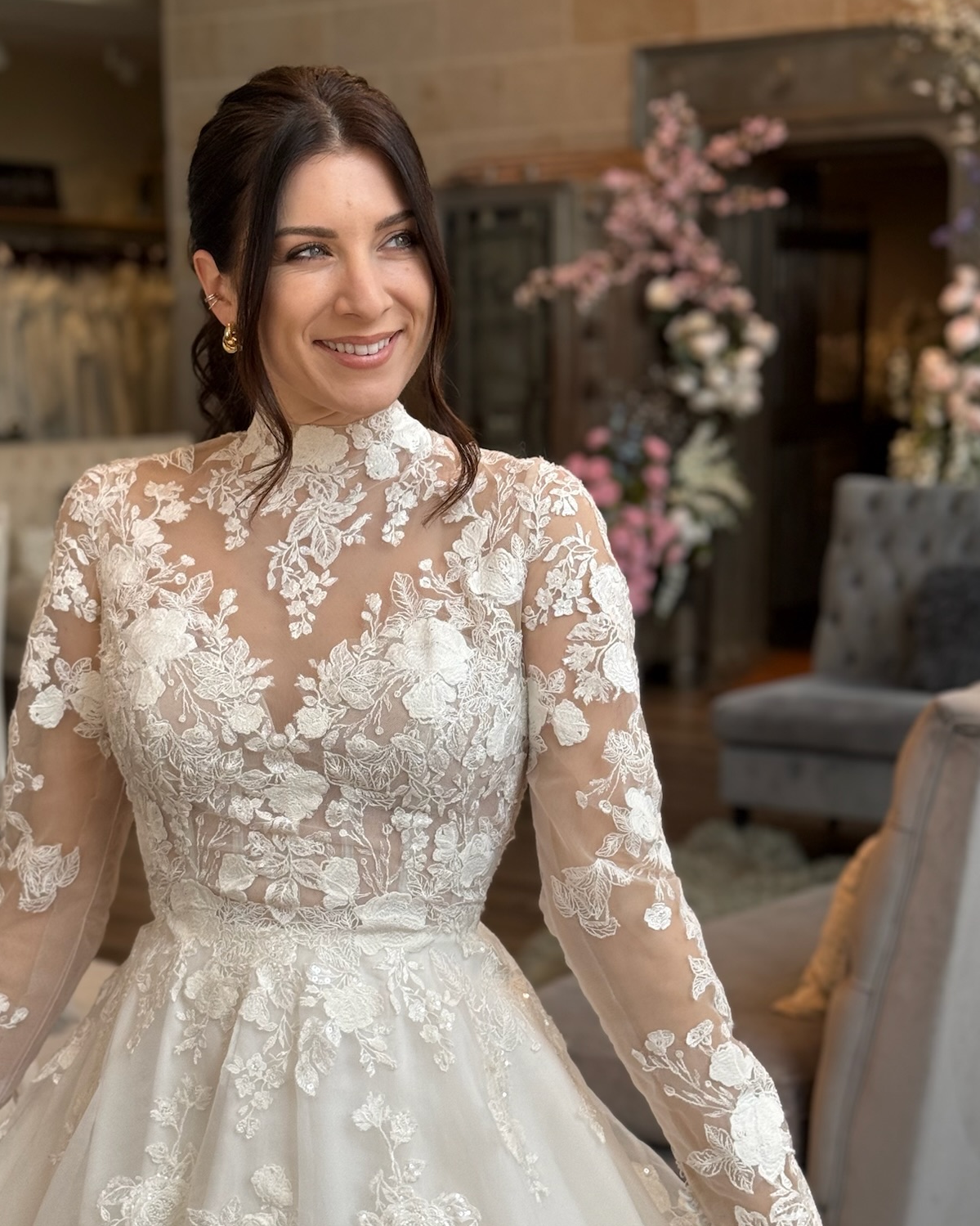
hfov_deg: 23.8
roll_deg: -0.1
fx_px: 2321
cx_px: 405
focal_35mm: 64
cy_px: 712
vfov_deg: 29.5
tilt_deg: -8.8
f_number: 1.78
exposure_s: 1/490
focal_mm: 6.76
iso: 64
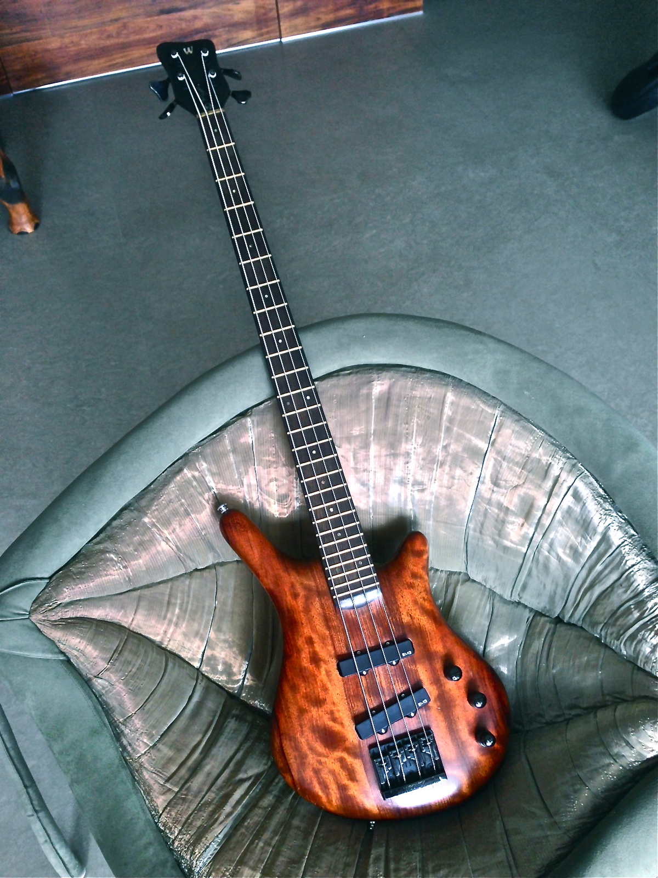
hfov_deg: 42.9
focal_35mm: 33
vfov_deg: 55.4
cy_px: 439
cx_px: 329
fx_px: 836
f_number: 2.4
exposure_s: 1/30
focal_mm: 4.13
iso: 50
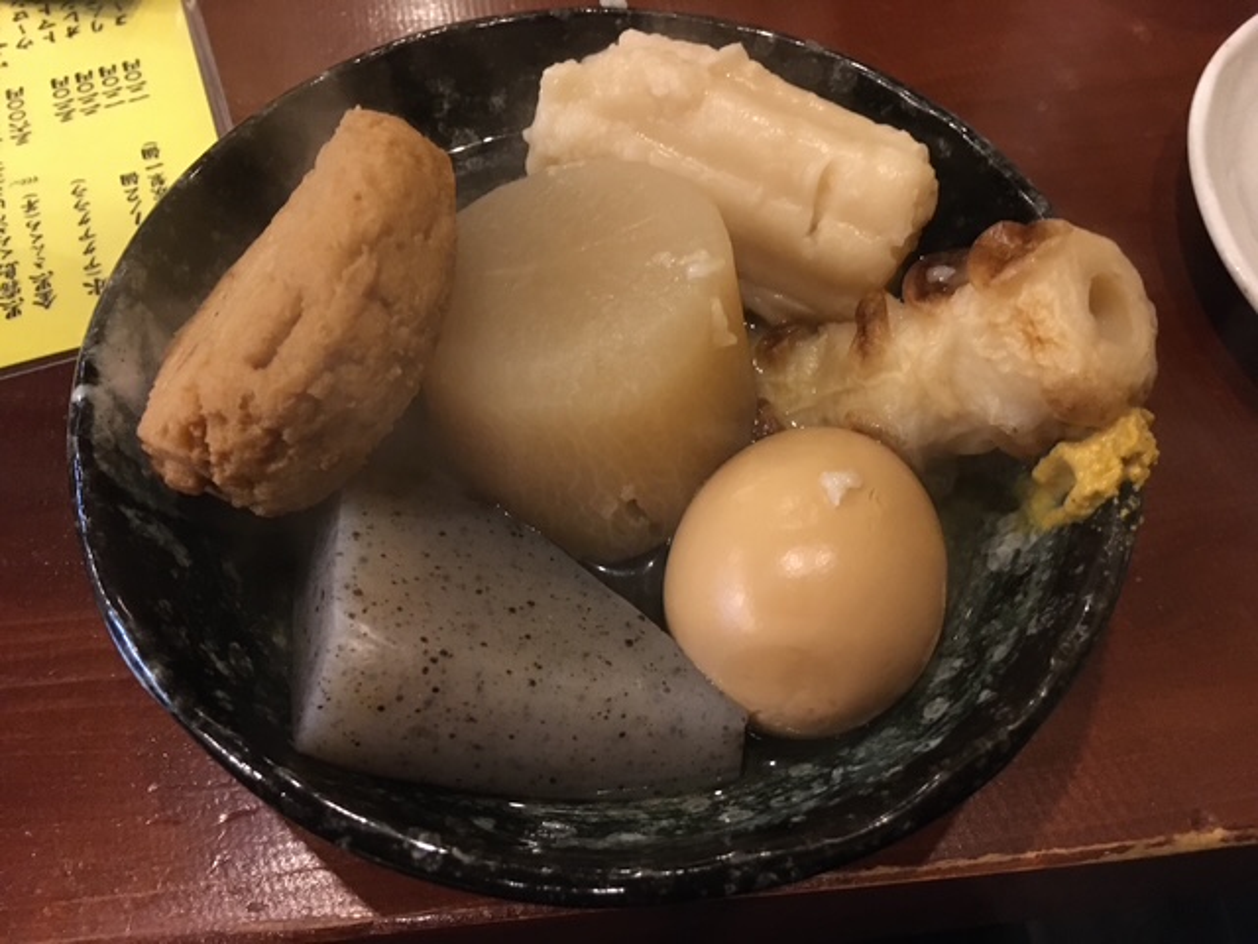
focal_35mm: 29
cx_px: 629
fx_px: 1054
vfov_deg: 48.2
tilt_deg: -60.9
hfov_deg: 61.7
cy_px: 472
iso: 250
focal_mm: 4.15
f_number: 2.2
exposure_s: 1/15
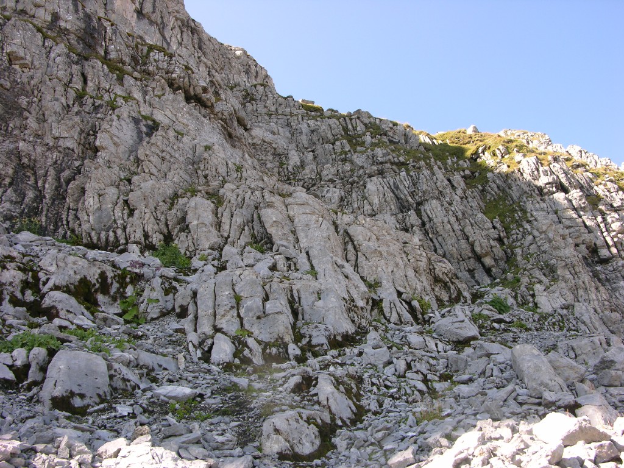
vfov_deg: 40.7
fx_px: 631
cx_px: 312
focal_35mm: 35
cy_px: 234
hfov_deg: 52.6
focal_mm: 8.9
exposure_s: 1/98.1
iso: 50
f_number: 4.5
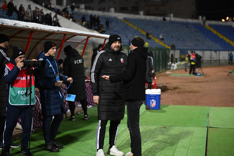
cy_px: 78
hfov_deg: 28.8
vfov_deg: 19.5
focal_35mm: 70
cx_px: 117
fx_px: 455
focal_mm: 70
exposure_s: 1/2000
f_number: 2.8
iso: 8000
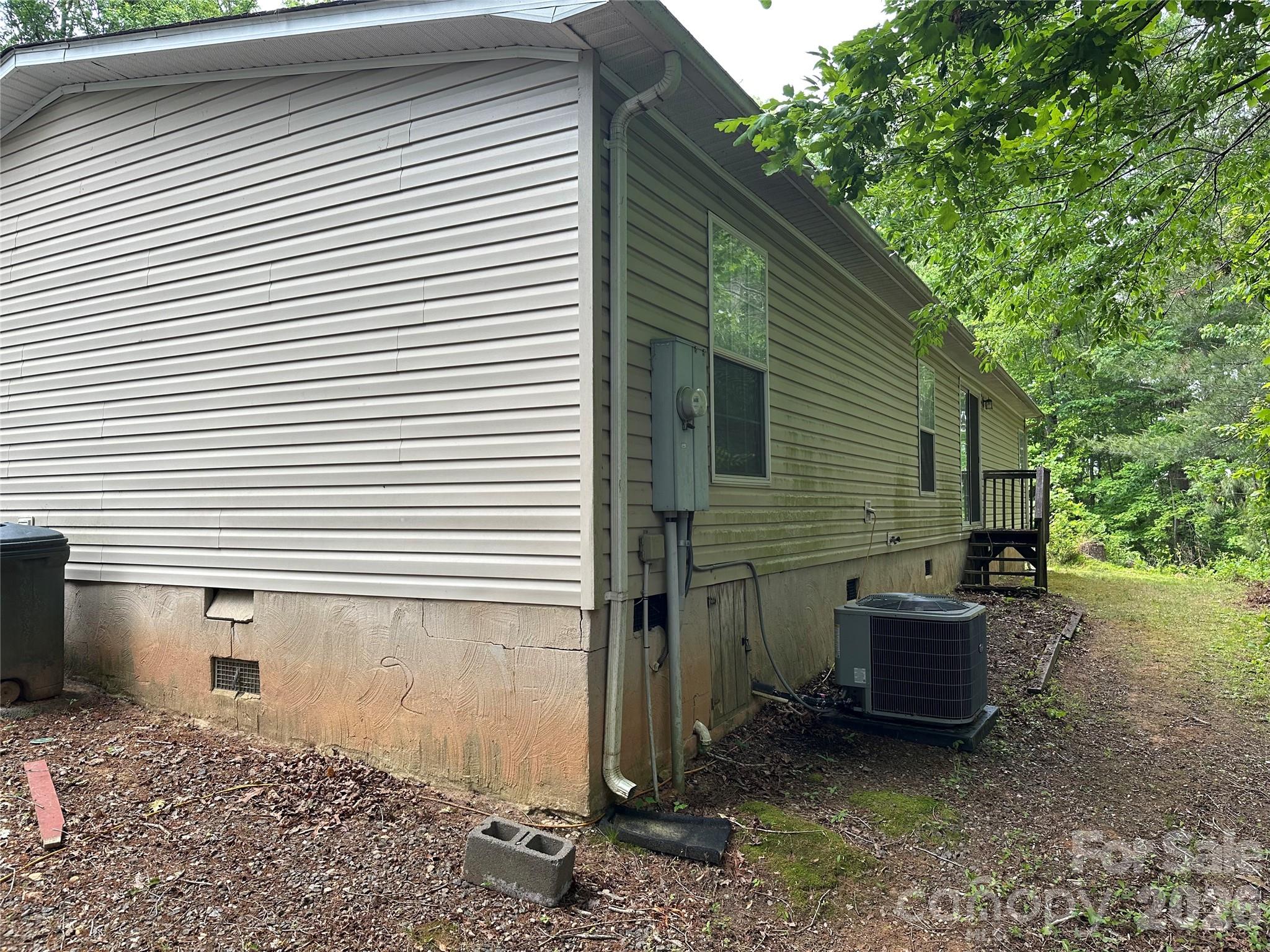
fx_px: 881
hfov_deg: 71.6
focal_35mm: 24
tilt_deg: +2.4
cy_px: 476
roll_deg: +0.2
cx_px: 635
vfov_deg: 56.8
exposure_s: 1/421
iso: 80
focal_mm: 6.86
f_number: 1.78
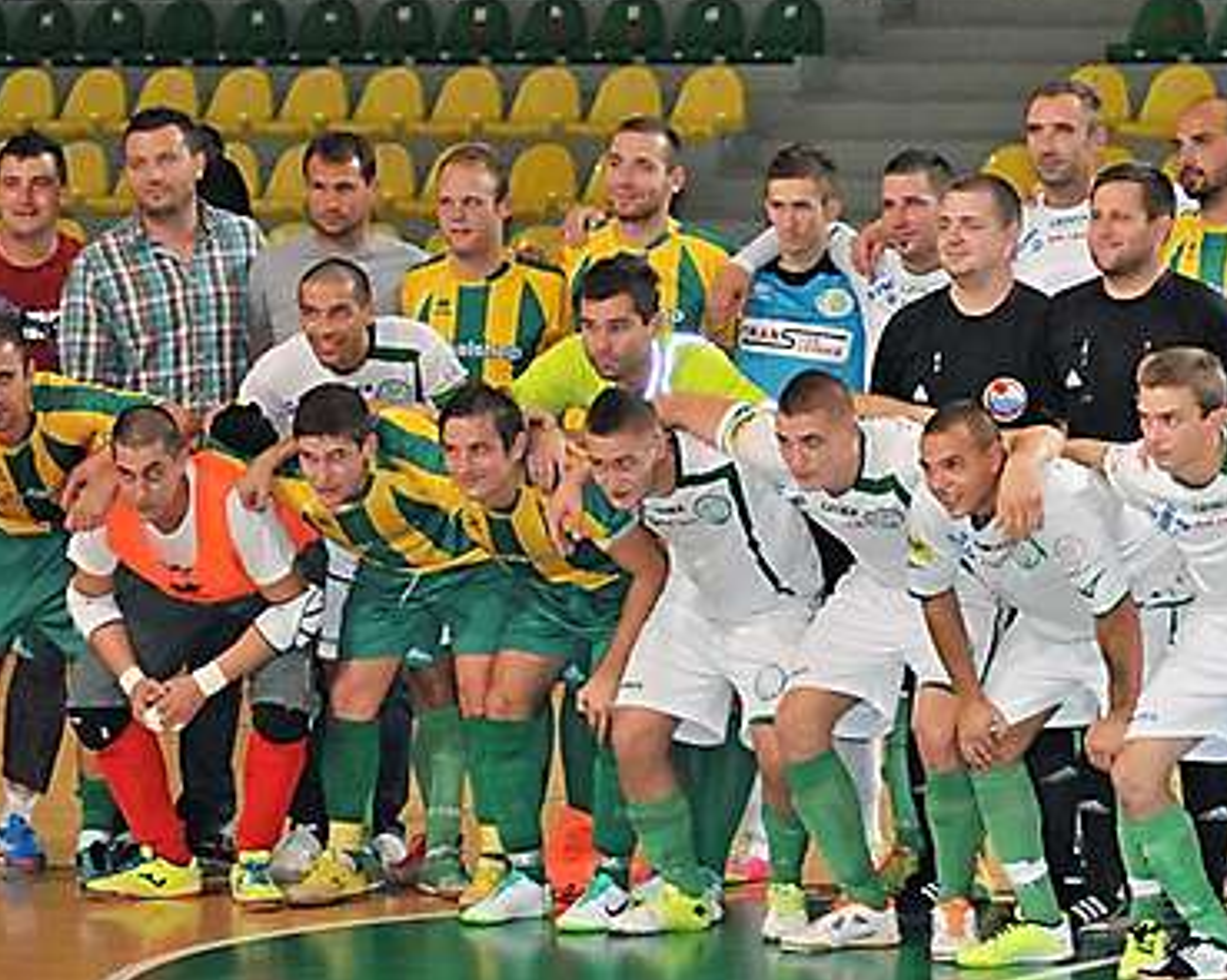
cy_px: 455
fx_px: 5809
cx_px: 924
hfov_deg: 12.0
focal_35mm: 160
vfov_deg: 9.7
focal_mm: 70
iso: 2500
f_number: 4
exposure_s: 1/160
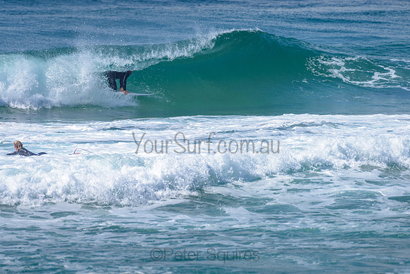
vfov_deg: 2.2
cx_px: 159
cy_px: 106
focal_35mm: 613
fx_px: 6979
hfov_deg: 3.4
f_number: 5.6
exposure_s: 1/2000
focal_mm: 500
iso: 90
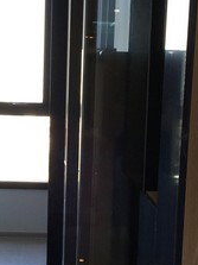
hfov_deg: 18.8
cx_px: 56
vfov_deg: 25.0
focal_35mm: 78
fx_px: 595
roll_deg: -2.3
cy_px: 163
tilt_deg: -7.2
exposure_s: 1/100
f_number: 2.2
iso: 40
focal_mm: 4.15
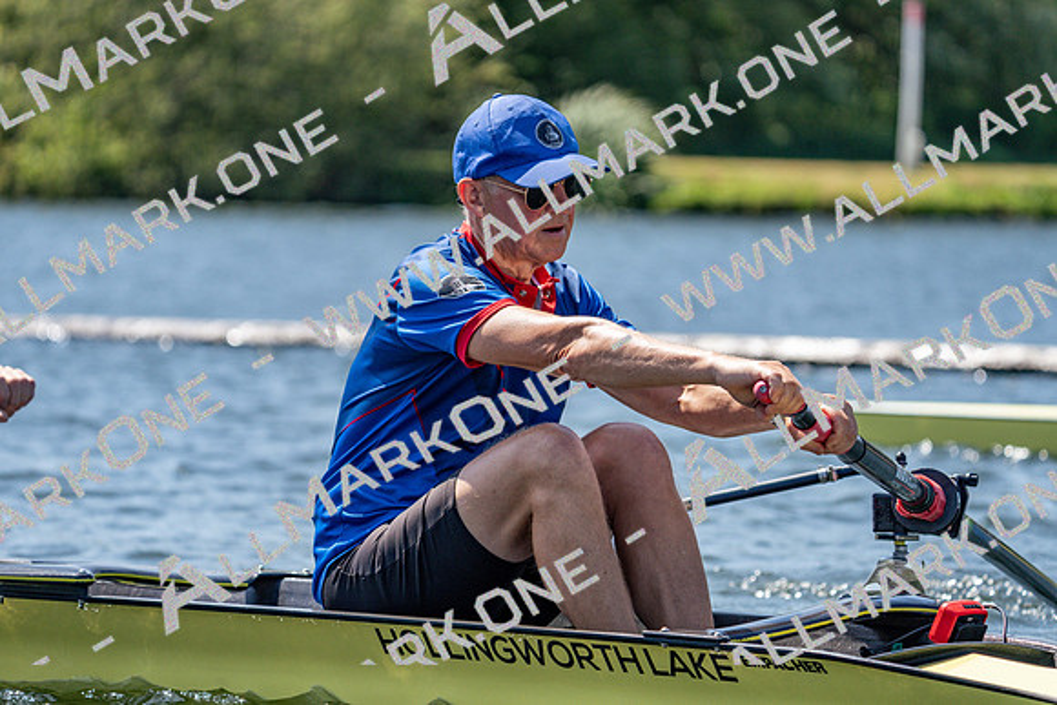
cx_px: 528
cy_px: 352
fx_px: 7283
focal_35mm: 248
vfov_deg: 5.5
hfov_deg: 8.3
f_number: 5.6
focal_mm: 248
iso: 400
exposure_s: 1/2000
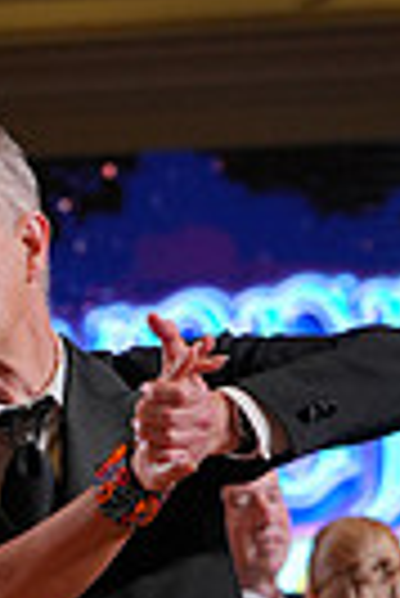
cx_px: -231
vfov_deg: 5.4
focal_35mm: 380
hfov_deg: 3.6
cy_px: 998
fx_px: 6316
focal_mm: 87
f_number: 5
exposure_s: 1/400
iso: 1250
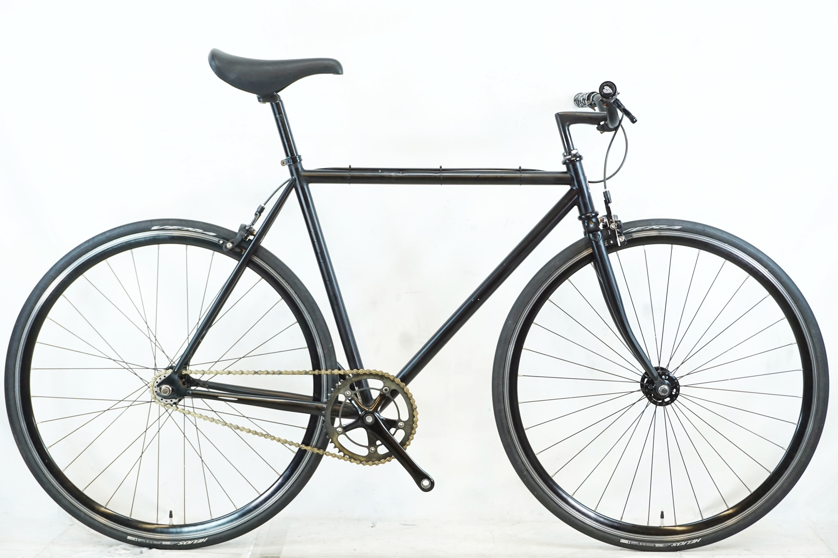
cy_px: 279
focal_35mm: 66
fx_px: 1536
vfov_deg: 20.6
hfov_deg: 30.5
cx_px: 419
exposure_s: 1/40
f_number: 6.3
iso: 800
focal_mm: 44
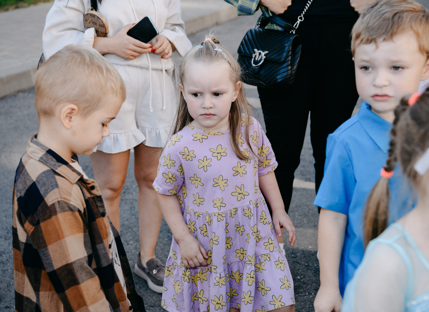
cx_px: 192
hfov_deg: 30.3
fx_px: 791
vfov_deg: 22.3
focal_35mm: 65
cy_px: 158
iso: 100
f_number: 5
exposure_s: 1/160
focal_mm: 60
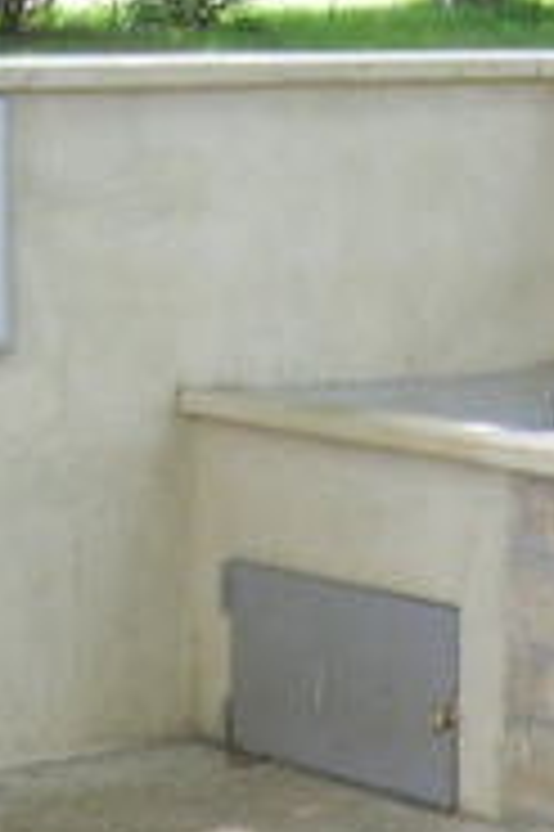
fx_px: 3538
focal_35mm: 153
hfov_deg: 8.8
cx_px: 752
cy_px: 949
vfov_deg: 13.1
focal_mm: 5.7
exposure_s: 1/46.5
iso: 50
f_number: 4.9
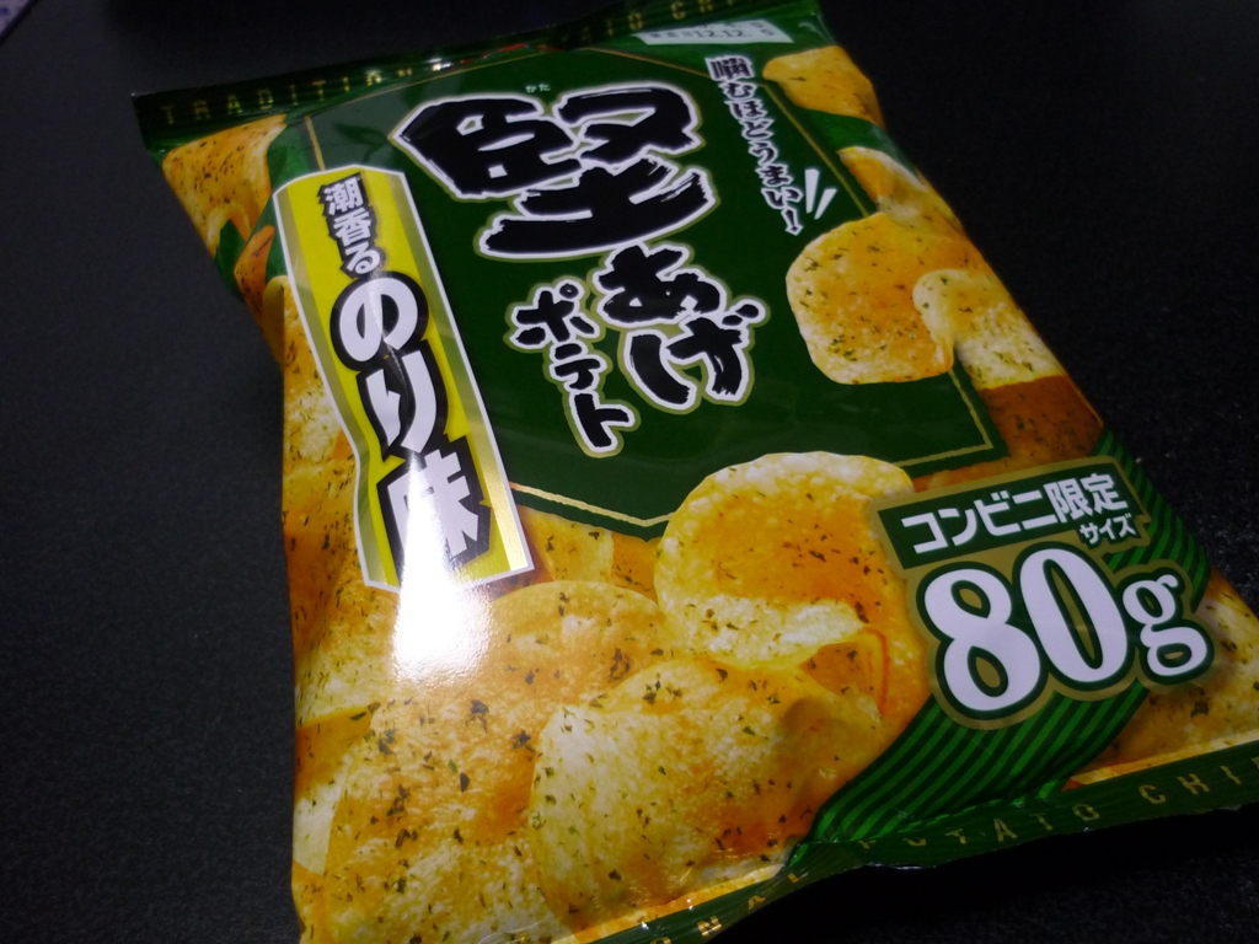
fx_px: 1200
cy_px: 472
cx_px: 630
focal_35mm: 33
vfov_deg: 42.9
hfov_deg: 55.4
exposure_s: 1/30
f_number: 2.8
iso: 250
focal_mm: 5.5
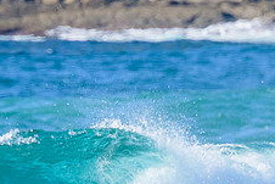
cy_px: 197
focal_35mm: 2139
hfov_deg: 1.0
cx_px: 186
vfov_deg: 0.6
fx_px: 16349
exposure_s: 1/2000
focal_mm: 800
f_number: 11
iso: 1250
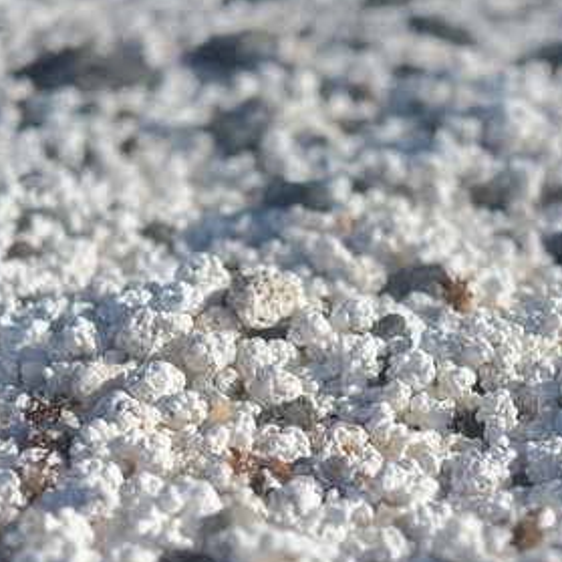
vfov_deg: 21.6
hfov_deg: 21.5
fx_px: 1469
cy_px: 343
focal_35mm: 80
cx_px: 397
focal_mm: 27
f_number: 2.8
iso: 200
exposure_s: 1/4000
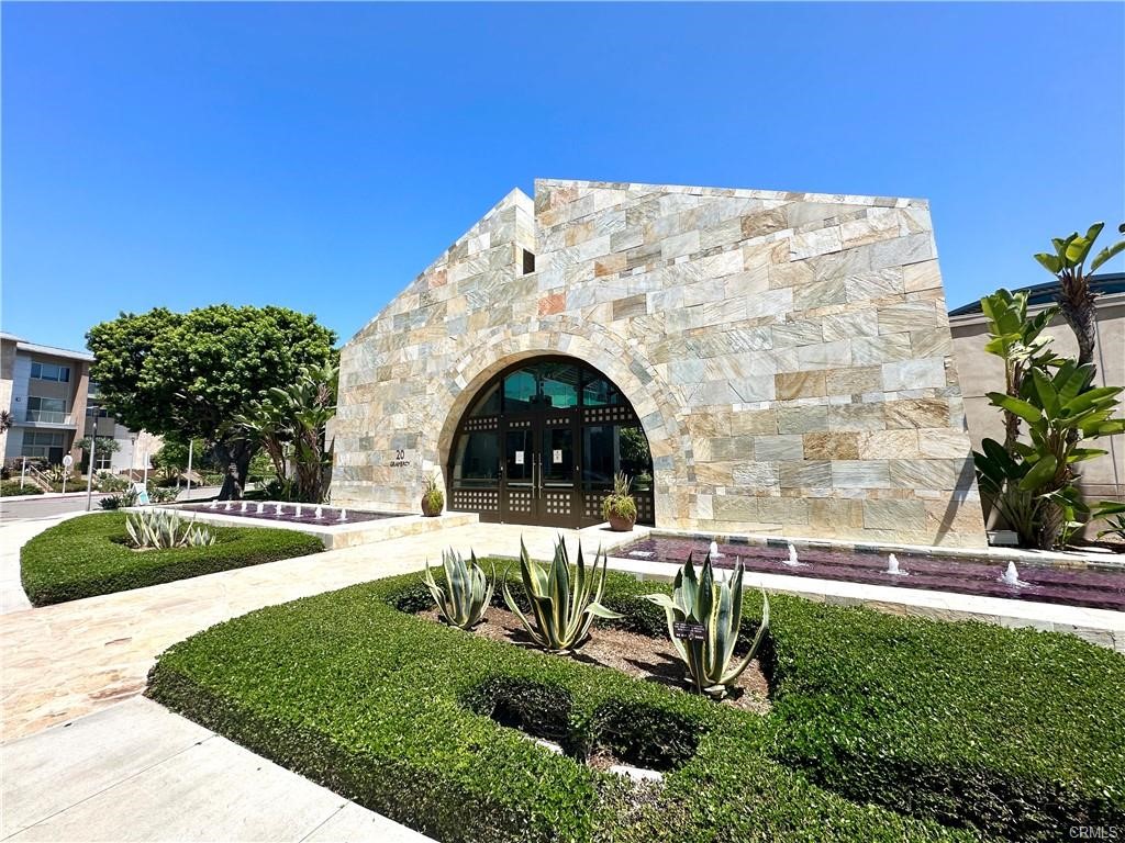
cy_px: 422
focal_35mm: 14
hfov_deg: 102.1
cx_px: 562
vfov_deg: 85.7
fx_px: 455
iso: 50
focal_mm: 2.22
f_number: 2.2
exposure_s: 1/2304
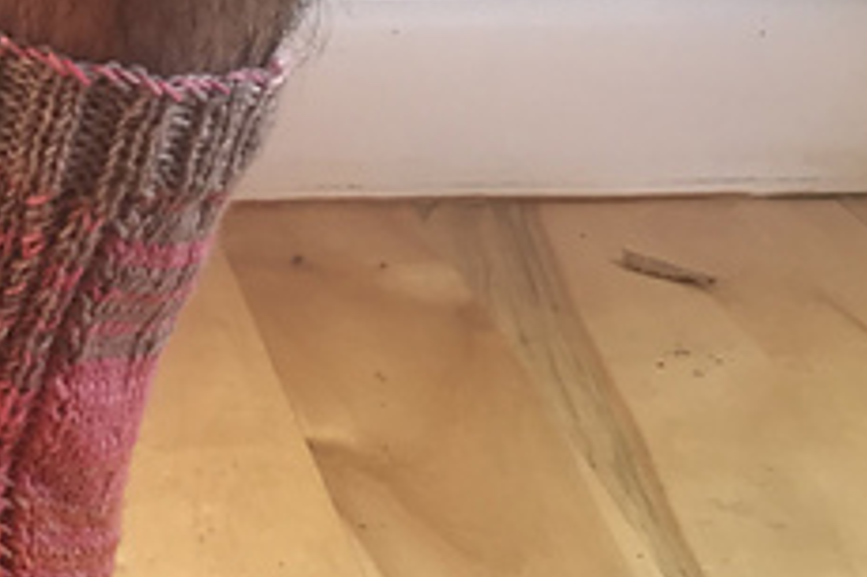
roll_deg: +0.9
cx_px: -283
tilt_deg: -30.3
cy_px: 558
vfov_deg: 16.5
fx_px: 1949
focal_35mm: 81
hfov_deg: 22.3
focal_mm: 3.99
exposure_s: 1/60
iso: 25
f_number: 1.8
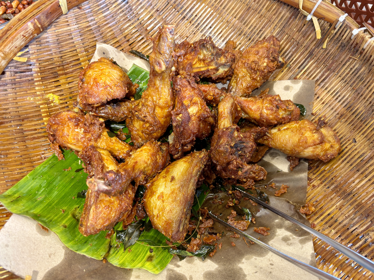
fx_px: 281
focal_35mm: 26
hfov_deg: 67.3
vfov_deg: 53.1
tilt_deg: -63.5
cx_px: 187
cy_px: 140
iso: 80
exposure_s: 1/50
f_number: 1.6
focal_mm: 5.96
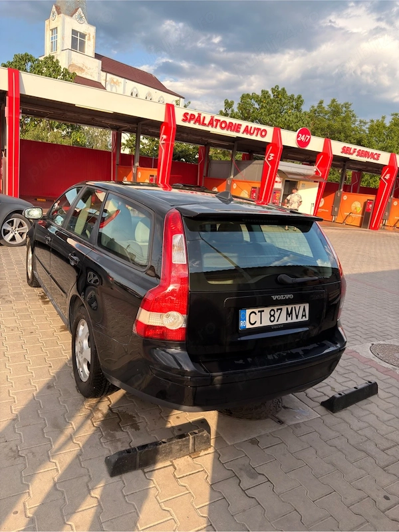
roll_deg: -7.1
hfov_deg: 56.8
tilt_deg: -13.2
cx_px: 200
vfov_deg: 71.6
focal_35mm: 24
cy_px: 266
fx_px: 369
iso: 80
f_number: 1.78
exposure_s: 1/1193
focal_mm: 6.76
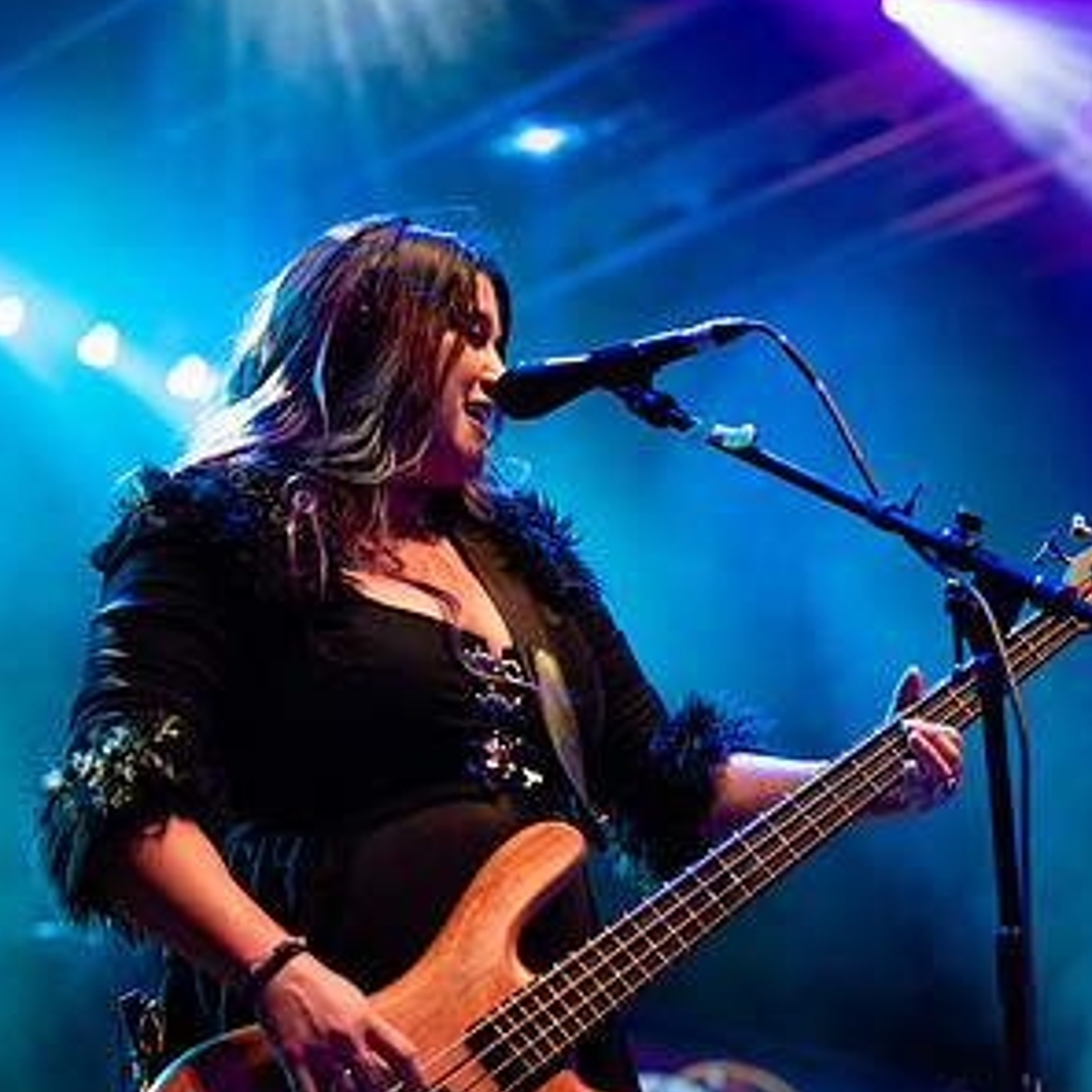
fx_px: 3462
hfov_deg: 17.9
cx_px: 542
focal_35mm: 97
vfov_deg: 17.9
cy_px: 694
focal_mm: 75
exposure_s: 1/400
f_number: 2.8
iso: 2000
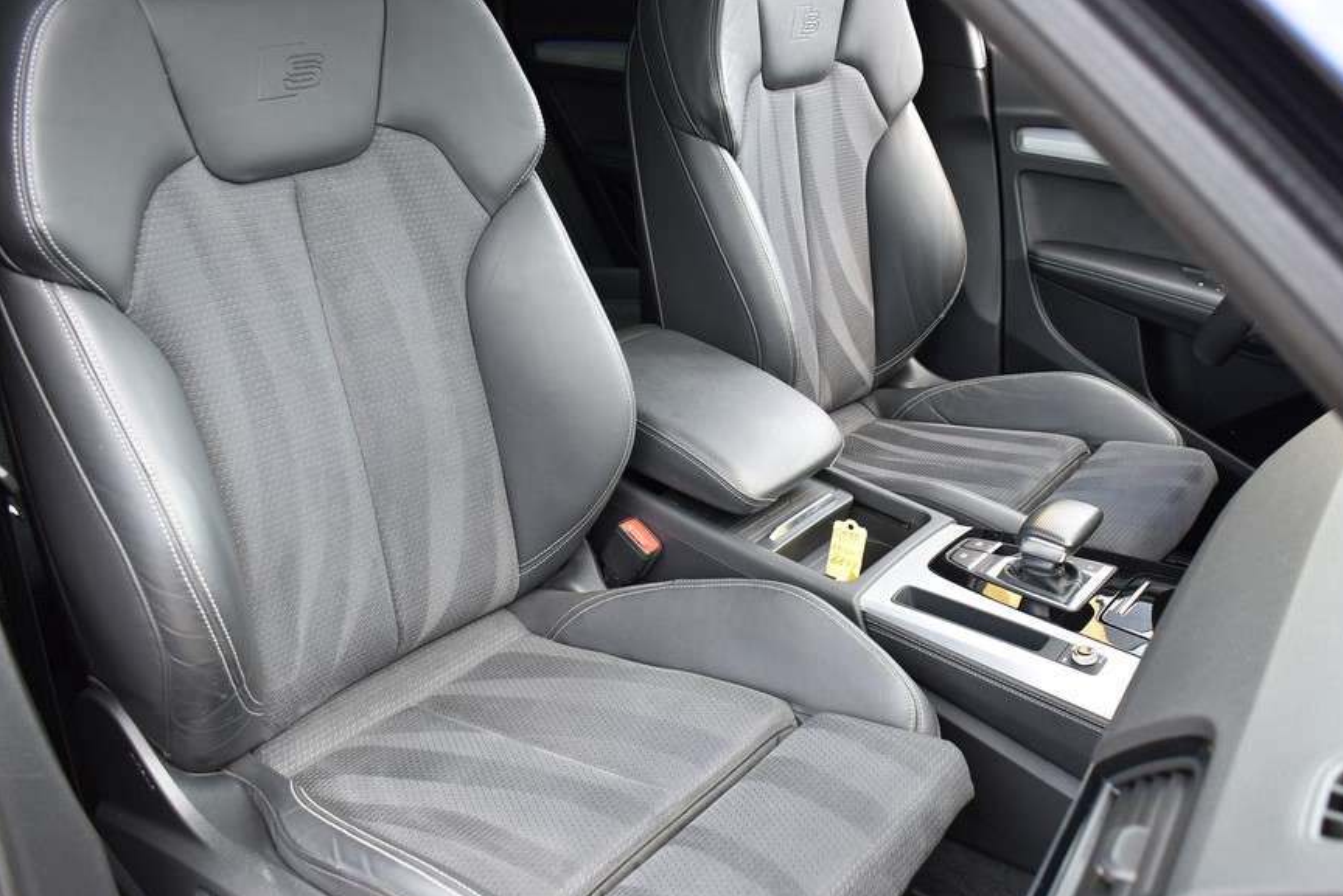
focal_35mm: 32
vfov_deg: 41.1
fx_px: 1194
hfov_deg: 58.6
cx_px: 743
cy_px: 475
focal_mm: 18
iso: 400
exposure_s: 1/125
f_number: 5.6
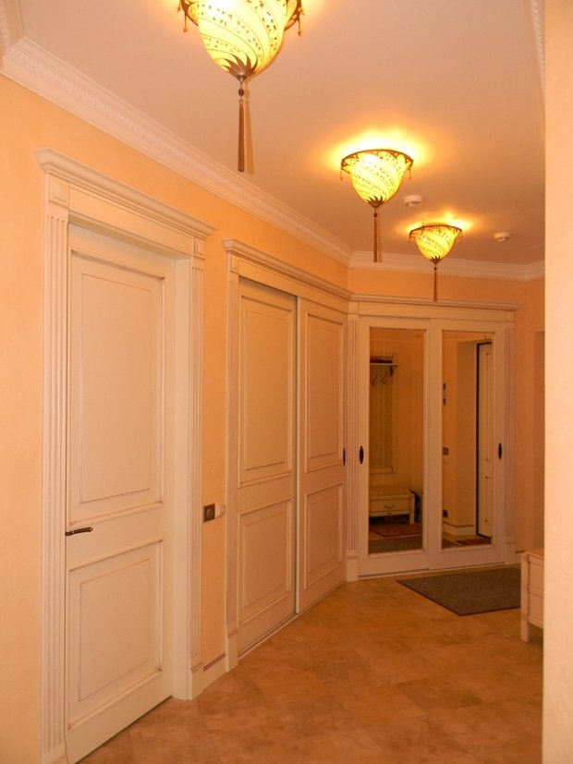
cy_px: 382
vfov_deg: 63.5
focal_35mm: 28
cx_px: 286
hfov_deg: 49.7
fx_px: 618
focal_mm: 5
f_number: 3.5
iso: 200
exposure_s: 1/26
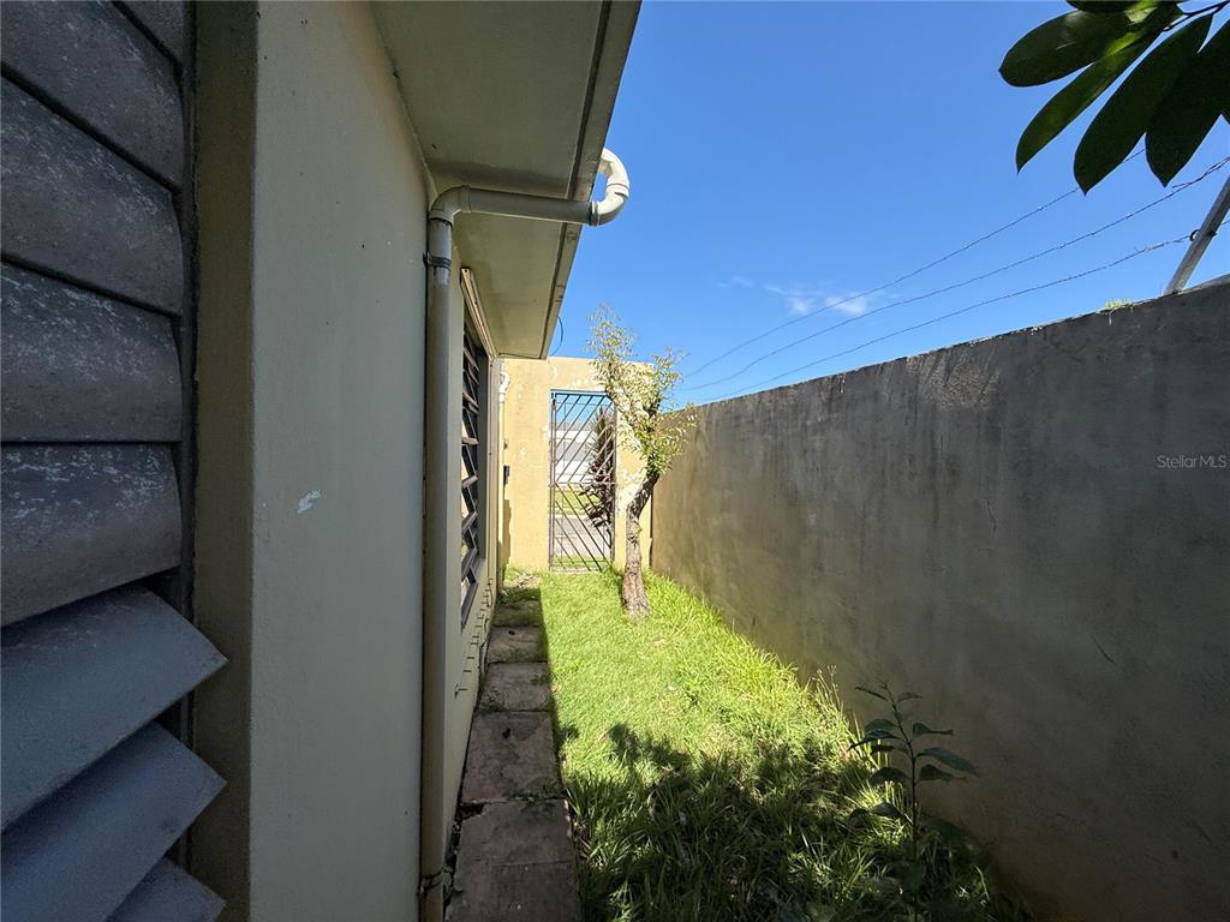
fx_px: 497
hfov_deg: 102.1
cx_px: 615
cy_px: 461
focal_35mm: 14
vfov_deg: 85.7
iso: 50
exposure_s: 1/1312
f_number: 2.2
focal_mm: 2.22
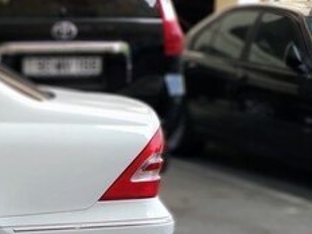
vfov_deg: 9.9
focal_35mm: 148
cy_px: 295
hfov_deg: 12.8
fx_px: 1334
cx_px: -109
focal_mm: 5.99
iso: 100
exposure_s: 1/178
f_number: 2.6
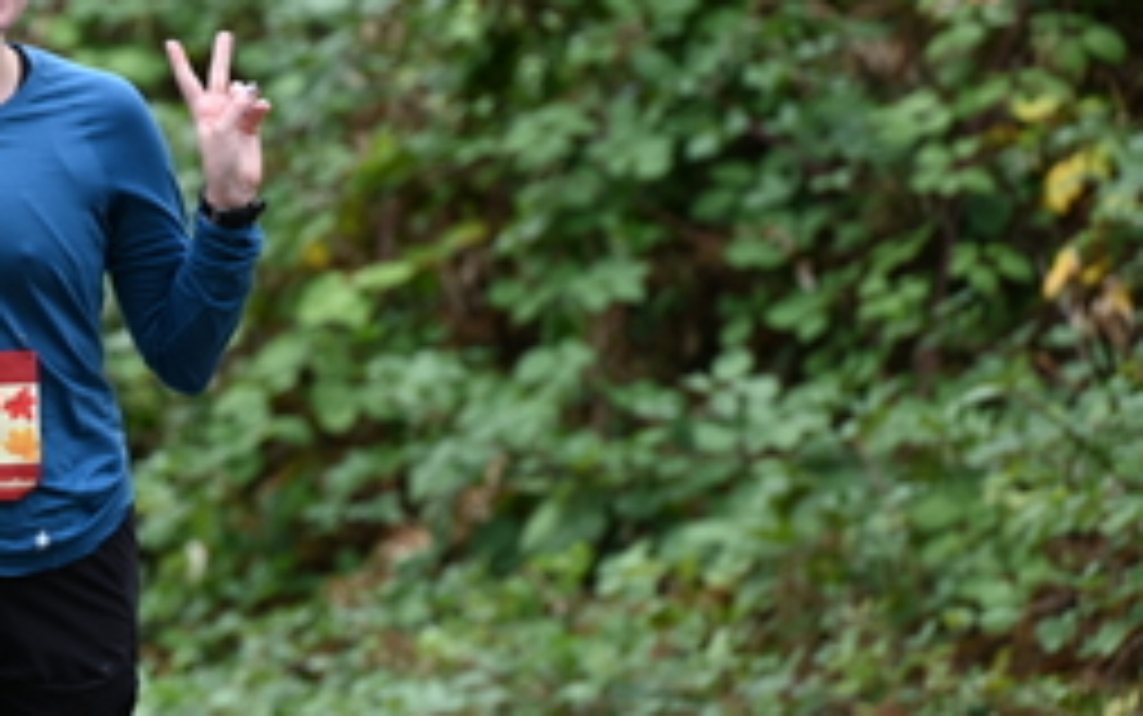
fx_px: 13743
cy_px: 290
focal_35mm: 441
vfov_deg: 3.0
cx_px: -40
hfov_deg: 4.8
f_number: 6.3
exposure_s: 1/320
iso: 400
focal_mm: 200
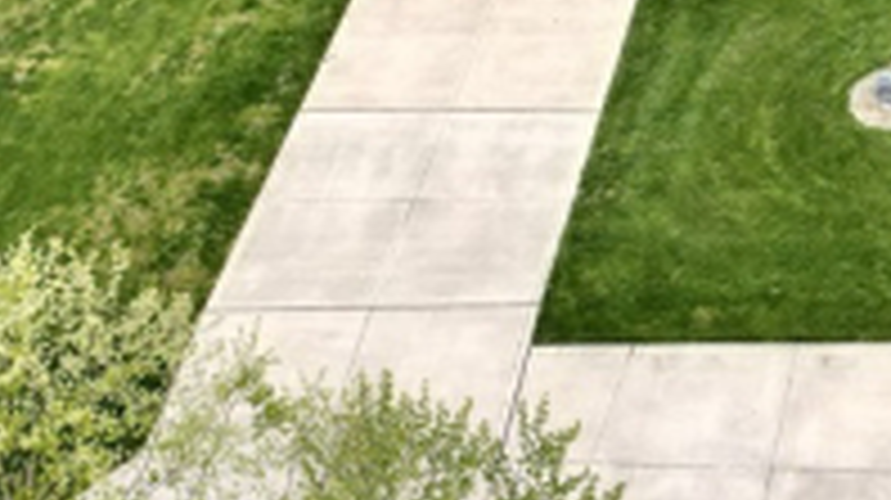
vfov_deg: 12.9
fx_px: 2077
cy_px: -275
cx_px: 1010
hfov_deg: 22.6
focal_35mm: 88
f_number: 1.7
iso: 160
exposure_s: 1/15
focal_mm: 6.72
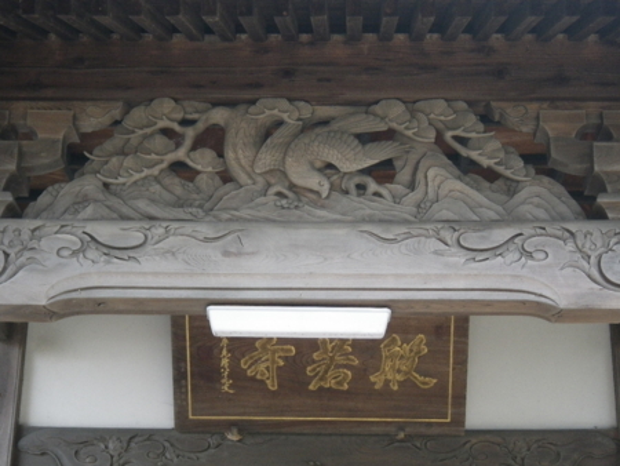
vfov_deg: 19.2
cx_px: 310
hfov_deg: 25.3
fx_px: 1380
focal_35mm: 77
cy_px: 233
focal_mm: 13.7
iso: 250
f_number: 4.8
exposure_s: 1/100
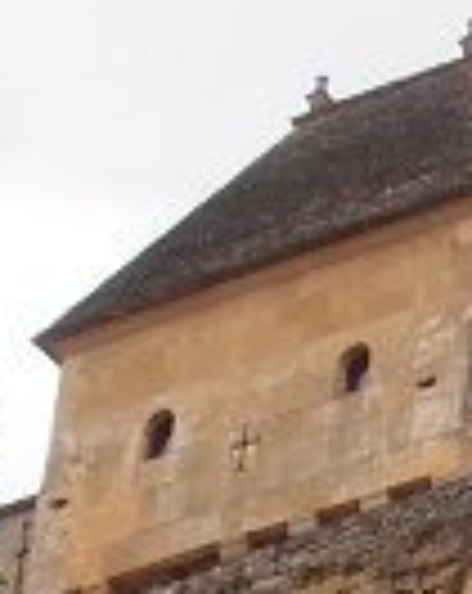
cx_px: 1371
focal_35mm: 261
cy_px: 968
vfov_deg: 7.3
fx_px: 4573
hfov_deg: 5.6
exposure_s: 1/80
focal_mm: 7.87
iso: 80
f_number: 11
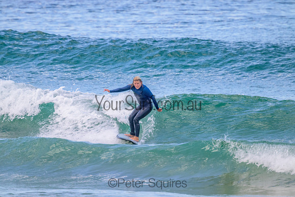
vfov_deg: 1.7
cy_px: 98
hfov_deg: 2.6
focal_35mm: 800
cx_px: 148
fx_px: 6557
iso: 2800
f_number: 11
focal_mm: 800
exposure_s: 1/2000
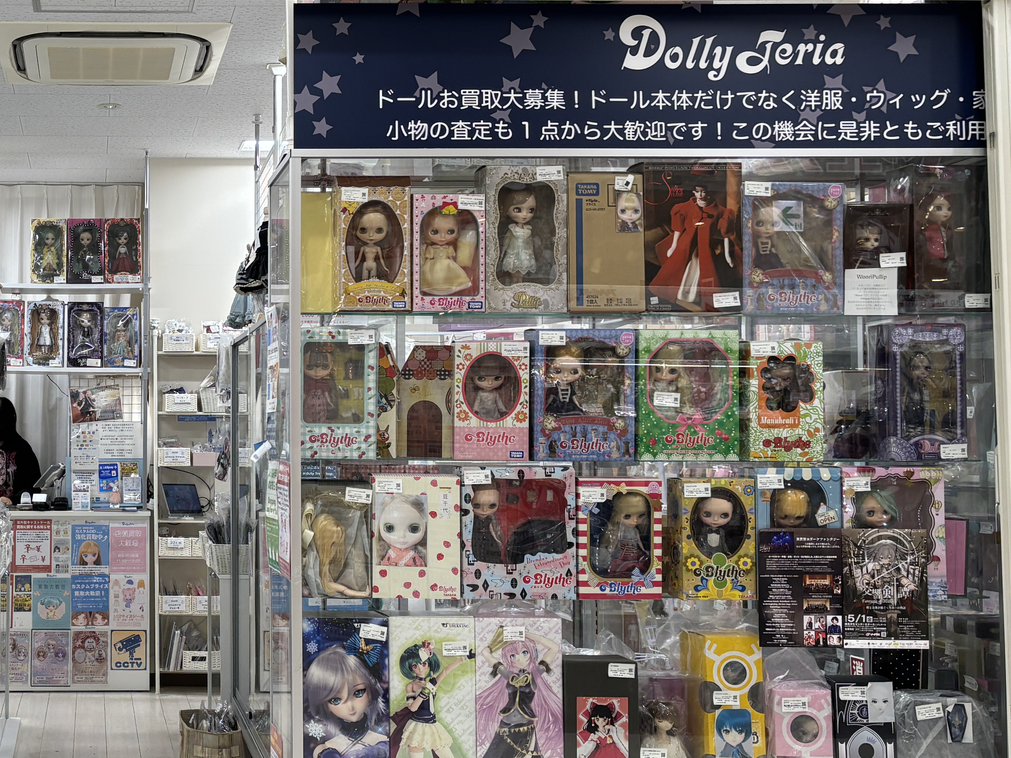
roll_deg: +1.0
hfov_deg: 36.3
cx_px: 83
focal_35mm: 49
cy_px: 377
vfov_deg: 29.7
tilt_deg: +3.1
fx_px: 1431
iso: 80
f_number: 1.6
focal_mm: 5.96
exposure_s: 1/100
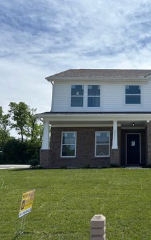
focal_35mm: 37
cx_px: 143
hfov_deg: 32.3
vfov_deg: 52.7
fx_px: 243
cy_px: 120
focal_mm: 5.96
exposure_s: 1/6711
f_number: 1.6
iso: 50
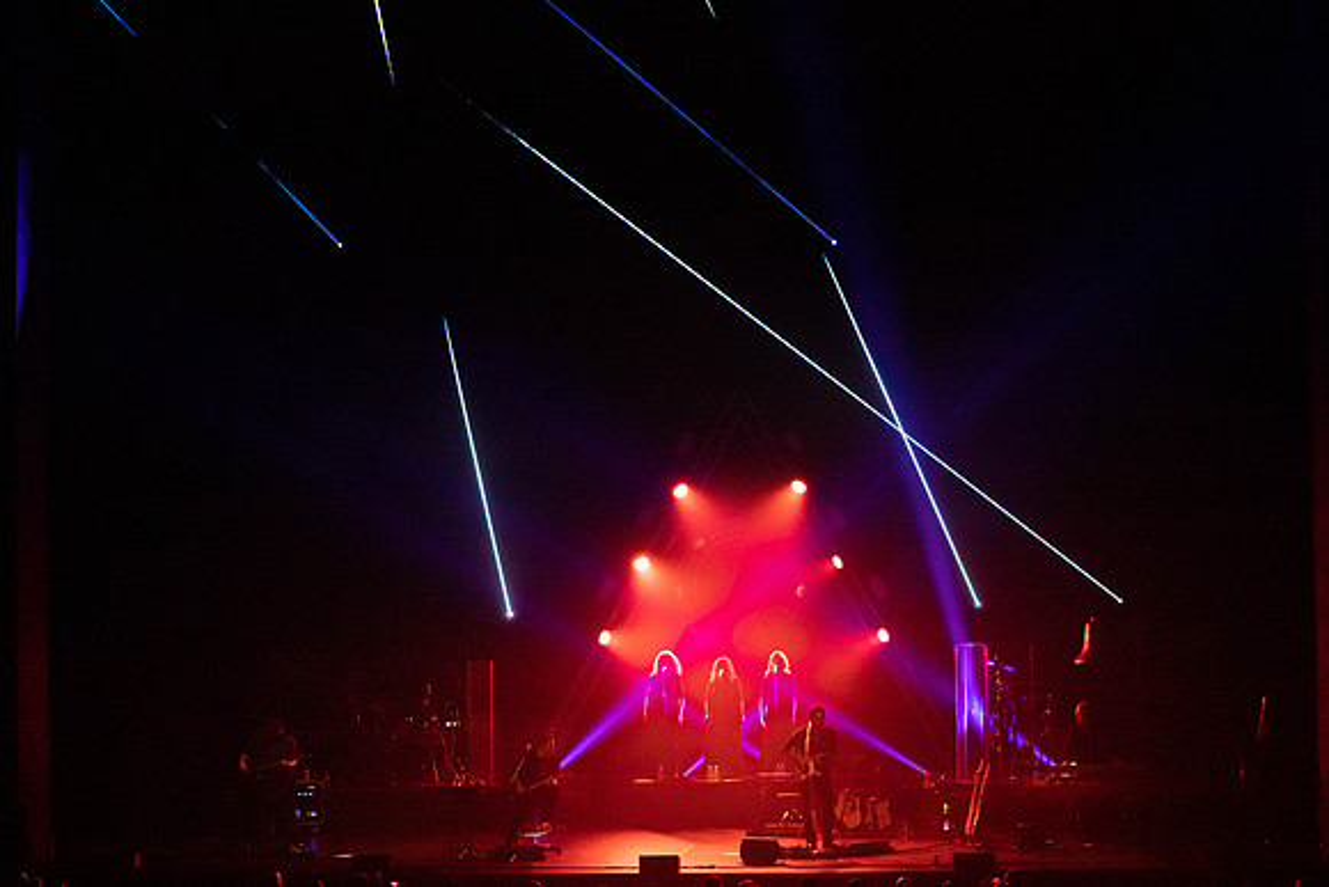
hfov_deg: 28.3
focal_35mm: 71
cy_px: 444
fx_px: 2633
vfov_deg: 19.1
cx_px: 664
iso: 8000
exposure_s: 1/250
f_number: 5.6
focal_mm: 70
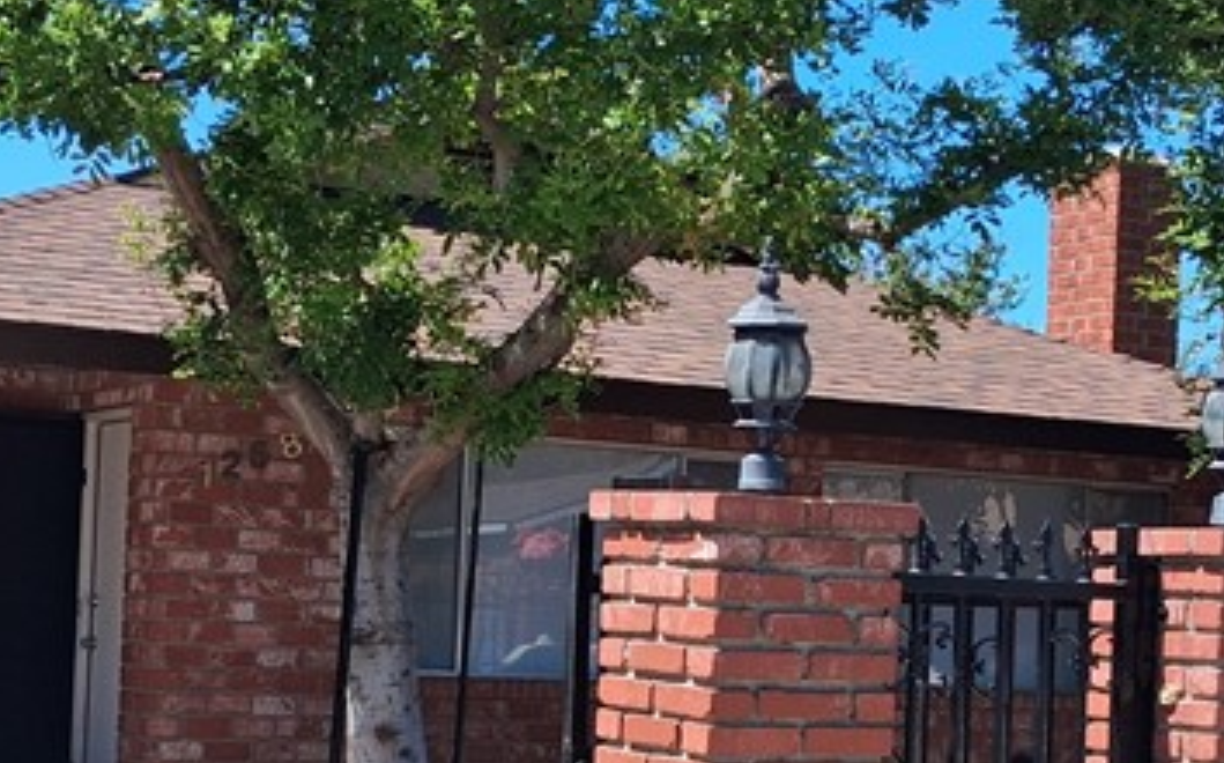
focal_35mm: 80
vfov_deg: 16.2
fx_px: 2667
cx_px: 742
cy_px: 576
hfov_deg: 25.8
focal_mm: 3.98
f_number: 1.8
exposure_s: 1/443
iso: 25
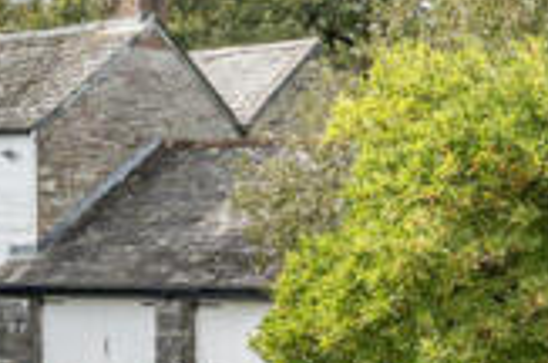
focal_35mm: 121
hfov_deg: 16.8
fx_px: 1838
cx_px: 81
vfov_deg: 11.3
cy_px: 260
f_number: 8
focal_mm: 20
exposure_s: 1/160
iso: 400
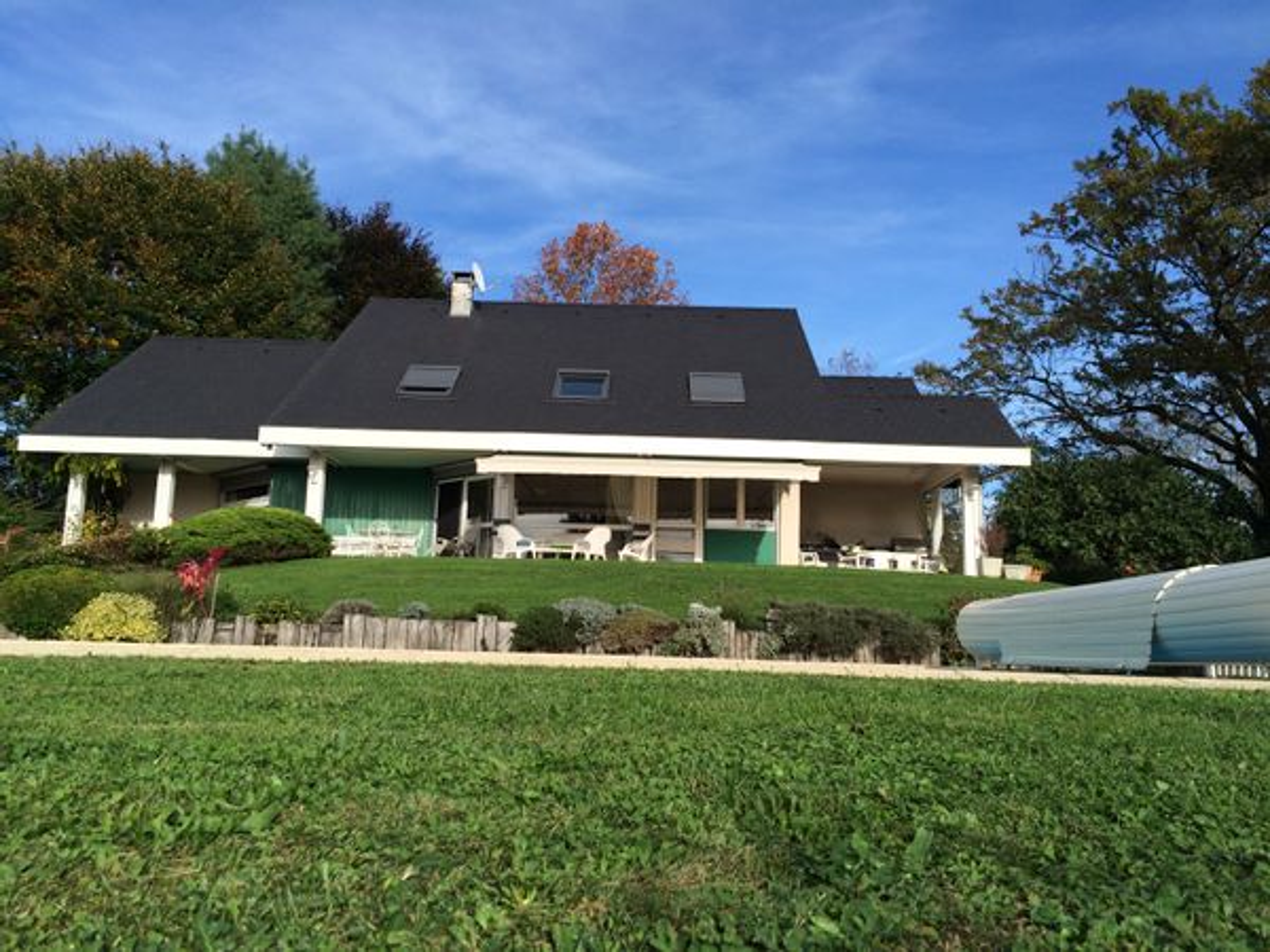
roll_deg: -1.1
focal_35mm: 29
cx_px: 635
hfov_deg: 61.7
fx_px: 1064
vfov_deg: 48.2
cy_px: 476
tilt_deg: +8.9
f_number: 2.2
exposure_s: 1/1414
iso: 32
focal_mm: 4.15
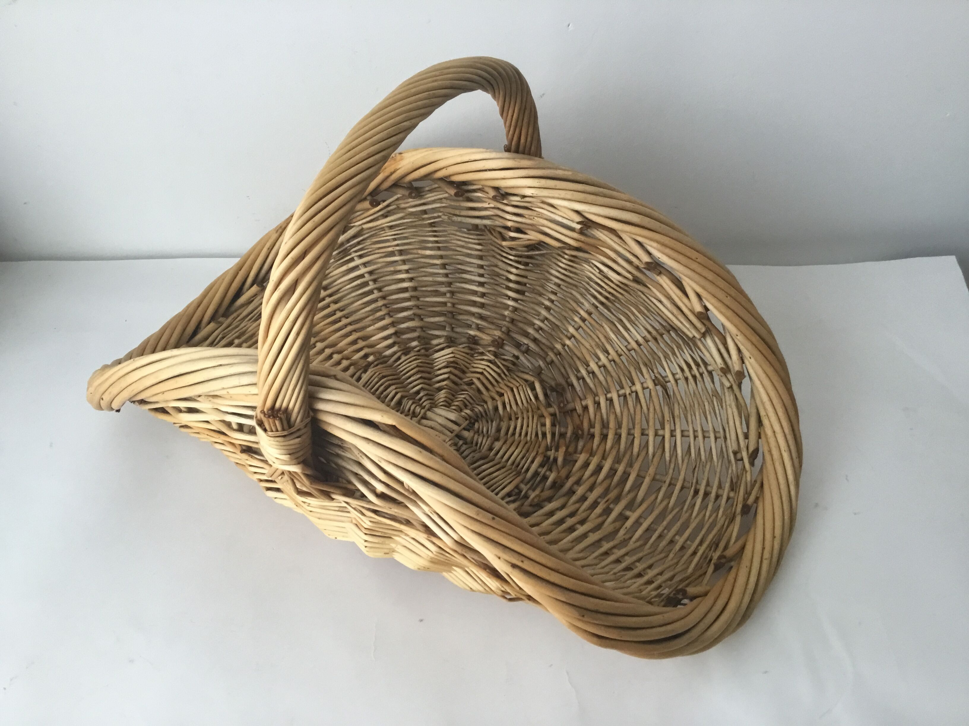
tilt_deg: -44.6
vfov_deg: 45.4
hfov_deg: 58.4
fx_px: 868
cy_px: 363
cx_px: 484
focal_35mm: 31
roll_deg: +1.0
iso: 50
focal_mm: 3.3
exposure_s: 1/33
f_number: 2.4
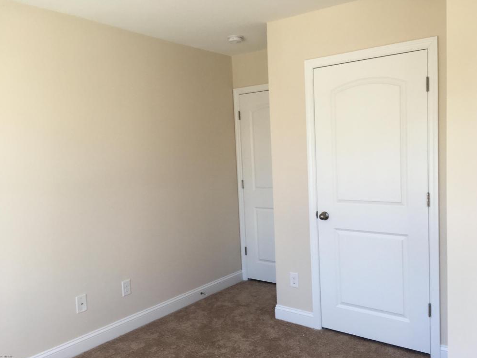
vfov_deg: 46.8
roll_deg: +2.6
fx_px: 413
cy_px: 183
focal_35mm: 30
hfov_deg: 60.0
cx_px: 245
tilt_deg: -4.5
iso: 32
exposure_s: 1/120
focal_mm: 4.15
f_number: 2.2
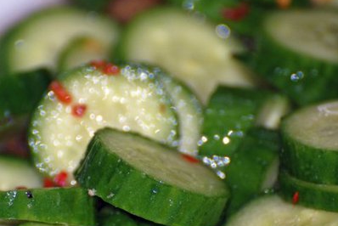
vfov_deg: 2.2
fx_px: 5966
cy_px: 137
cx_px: 103
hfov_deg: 3.2
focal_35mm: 635
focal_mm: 300
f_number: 5.6
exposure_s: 1/60
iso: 200
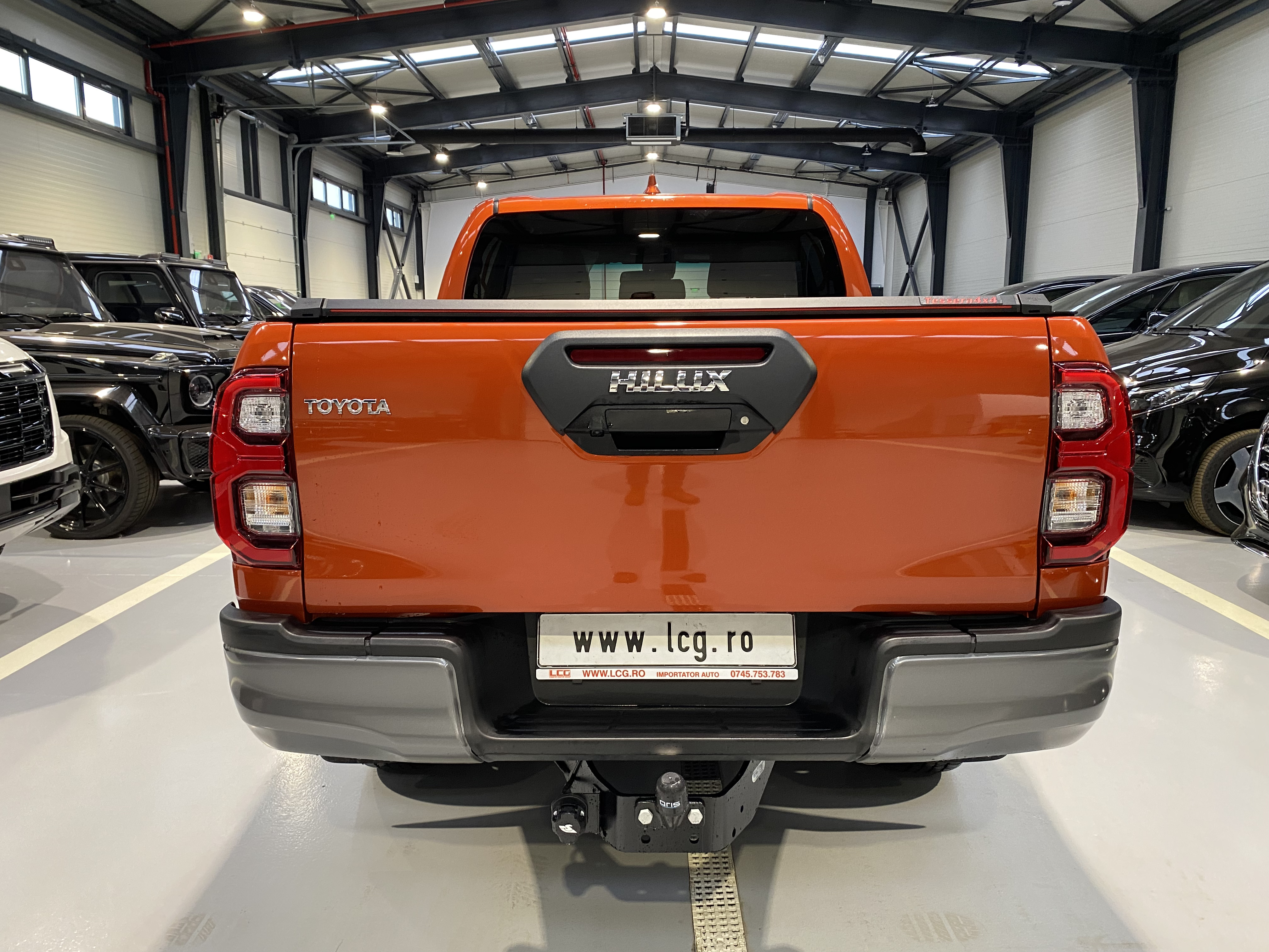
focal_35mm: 26
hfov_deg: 67.3
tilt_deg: -10.8
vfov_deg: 53.1
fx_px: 953
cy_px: 476
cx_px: 634
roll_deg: -0.1
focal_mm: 4.25
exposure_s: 1/50
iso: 160
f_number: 1.8
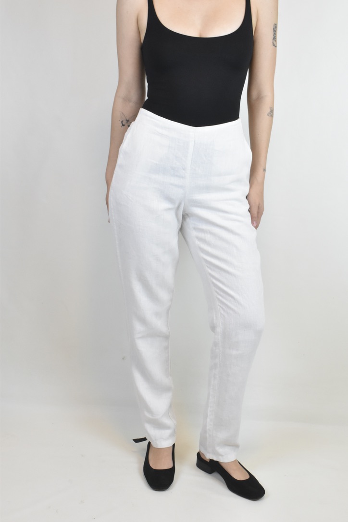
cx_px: 174
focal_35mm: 45
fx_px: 652
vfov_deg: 43.6
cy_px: 261
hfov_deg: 29.9
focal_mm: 30
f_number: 18
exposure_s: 1/30
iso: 1600
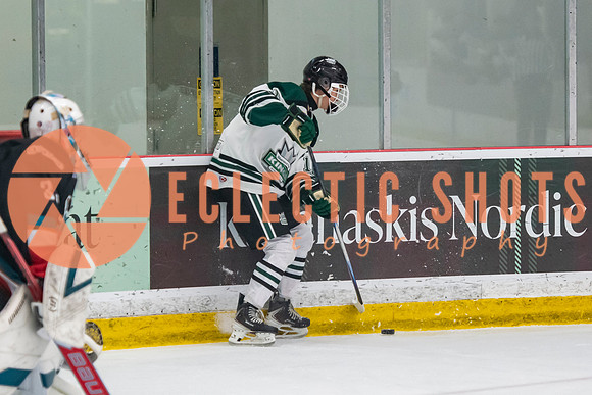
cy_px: 211
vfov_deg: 5.0
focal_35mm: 274
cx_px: 319
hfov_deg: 7.5
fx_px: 4507
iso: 2000
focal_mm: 122
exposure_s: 1/640
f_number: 3.2
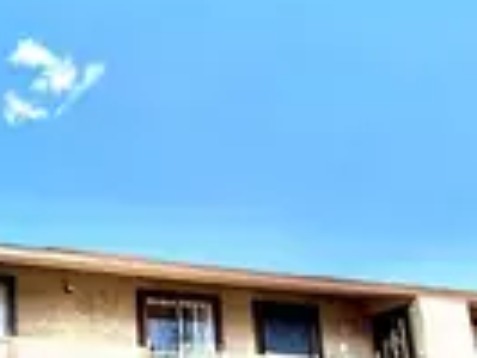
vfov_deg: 31.0
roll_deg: -0.4
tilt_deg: +12.4
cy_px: 383
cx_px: -39
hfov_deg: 37.8
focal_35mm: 42
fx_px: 579
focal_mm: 2.22
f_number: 2.2
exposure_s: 1/770
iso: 40
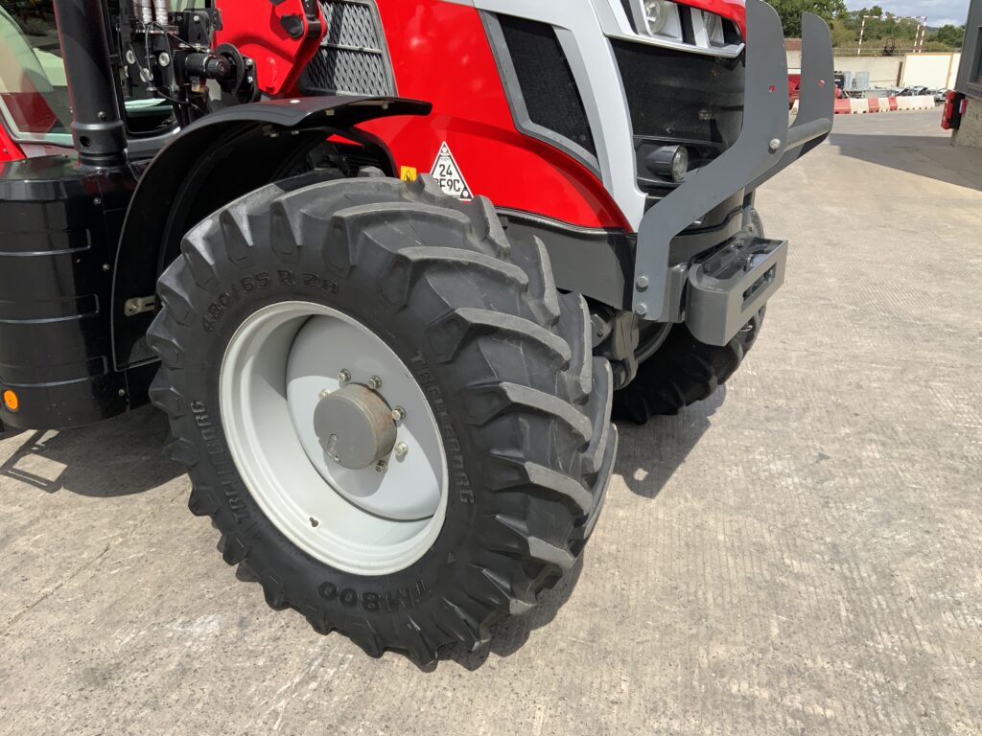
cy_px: 368
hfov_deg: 61.7
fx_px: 823
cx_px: 491
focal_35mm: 29
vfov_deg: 48.2
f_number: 1.8
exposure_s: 1/1675
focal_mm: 3
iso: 16
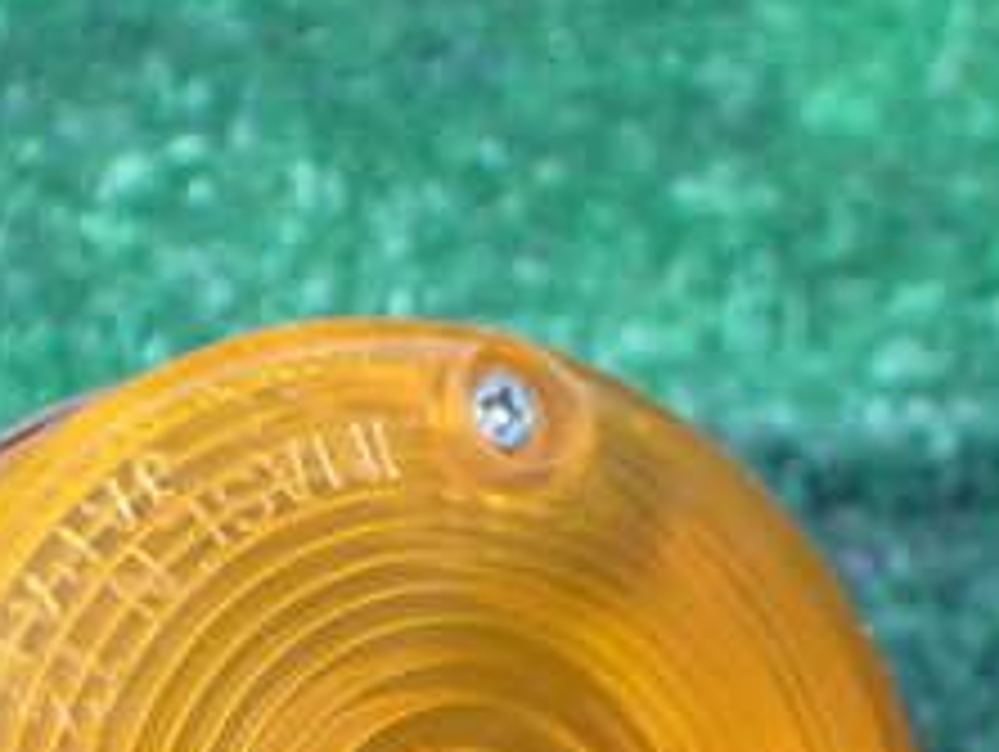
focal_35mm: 81
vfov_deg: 17.6
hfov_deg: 23.8
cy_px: 824
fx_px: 2340
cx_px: 243
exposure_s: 1/125
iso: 400
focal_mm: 5.4
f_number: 2.3
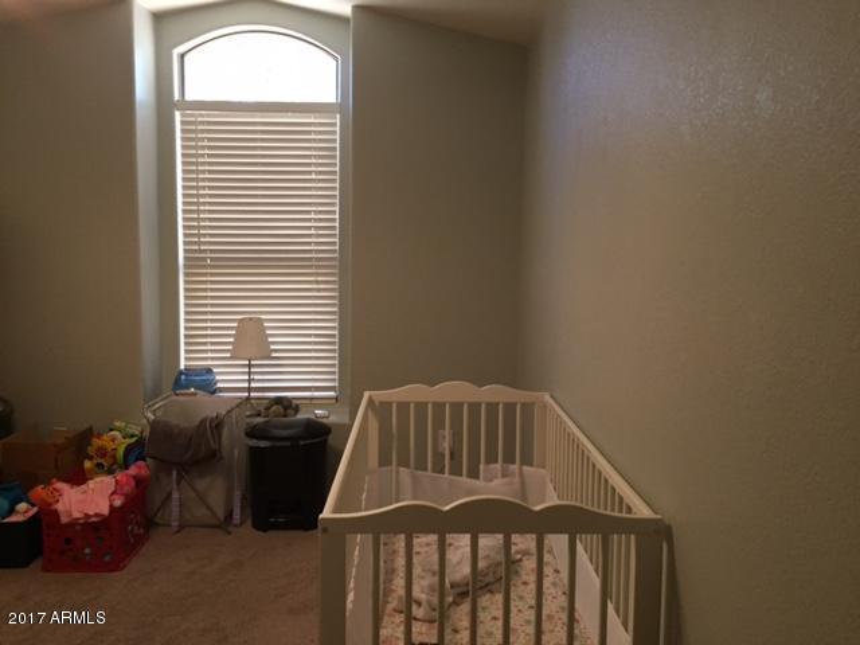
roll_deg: -0.6
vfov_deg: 48.2
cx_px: 430
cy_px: 322
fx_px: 720
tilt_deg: -3.4
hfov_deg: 61.7
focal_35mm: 29
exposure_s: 1/30
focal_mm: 4.15
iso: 160
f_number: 2.2
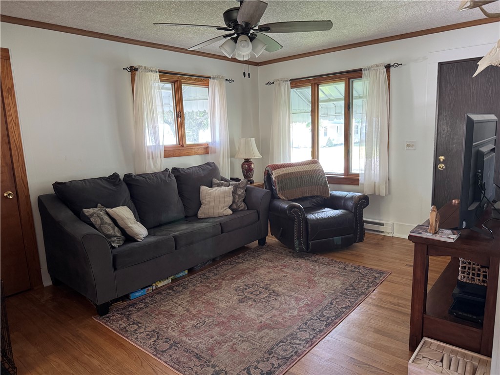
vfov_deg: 56.8
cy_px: 188
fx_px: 347
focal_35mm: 24
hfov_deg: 71.6
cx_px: 250
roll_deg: +2.0
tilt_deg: -9.9
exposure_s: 1/60
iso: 320
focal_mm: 6.76
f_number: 1.78
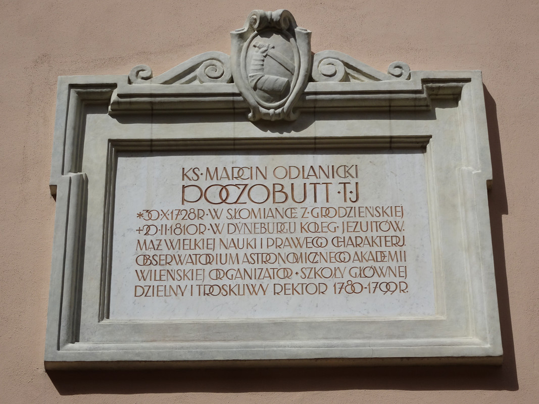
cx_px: 270
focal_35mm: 88
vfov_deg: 16.8
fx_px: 1370
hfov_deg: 22.3
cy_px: 202
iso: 80
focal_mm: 14.99
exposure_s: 1/1250
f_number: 5
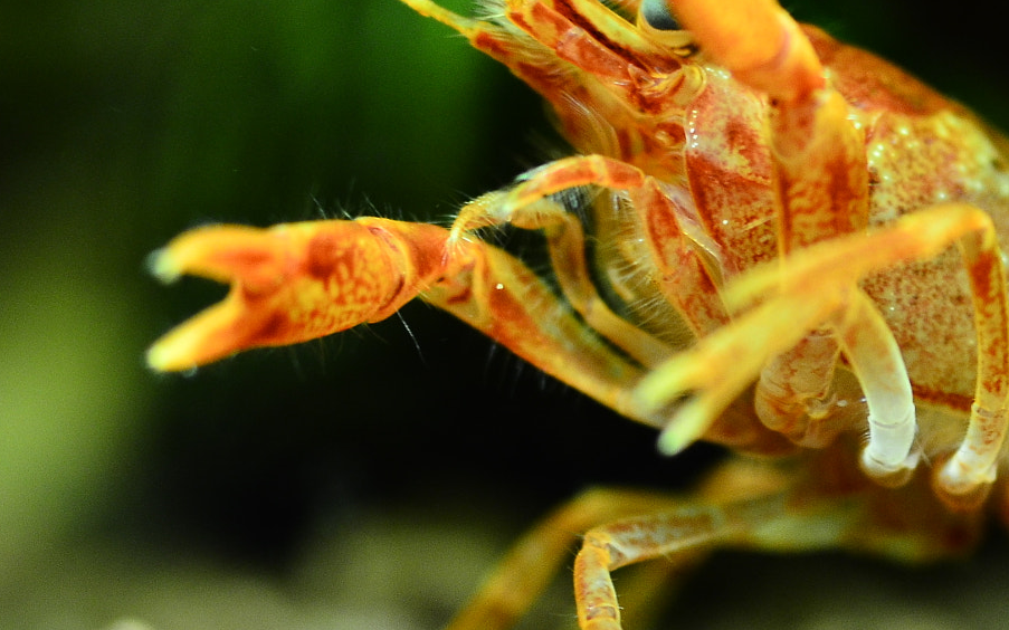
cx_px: 975
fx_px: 4756
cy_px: 245
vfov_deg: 7.6
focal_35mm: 173
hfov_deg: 12.0
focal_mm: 50
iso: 640
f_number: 4
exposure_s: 1/10
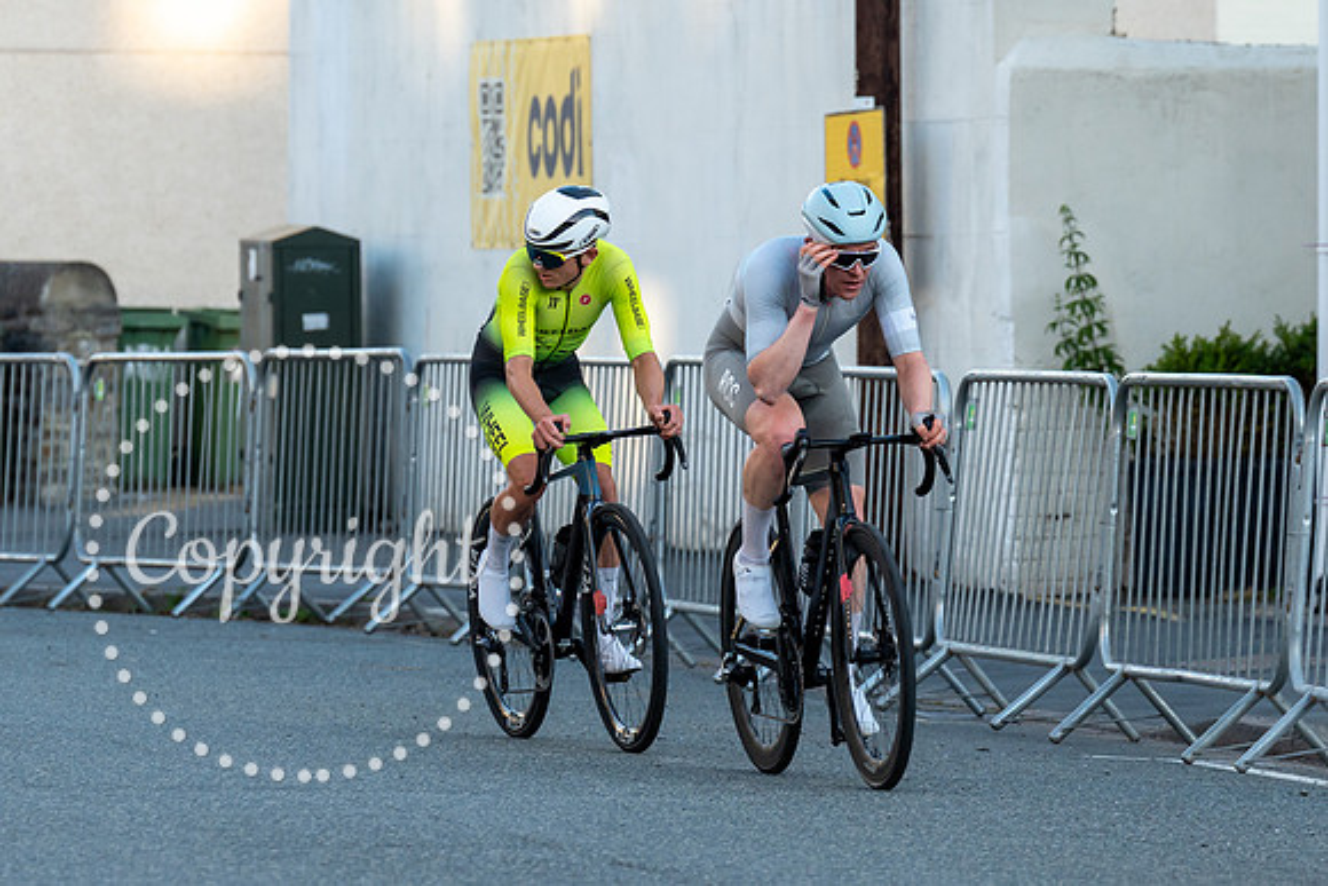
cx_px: 897
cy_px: 360
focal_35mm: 314
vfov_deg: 4.4
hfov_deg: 6.6
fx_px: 11588
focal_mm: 162
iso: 640
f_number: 4.5
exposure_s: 1/800
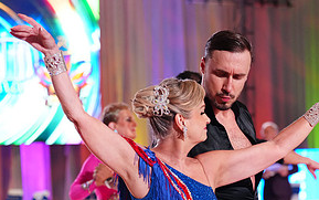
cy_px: 250
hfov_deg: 14.6
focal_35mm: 143
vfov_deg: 9.1
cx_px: 173
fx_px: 1244
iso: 2000
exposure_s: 1/500
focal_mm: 70
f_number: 2.8
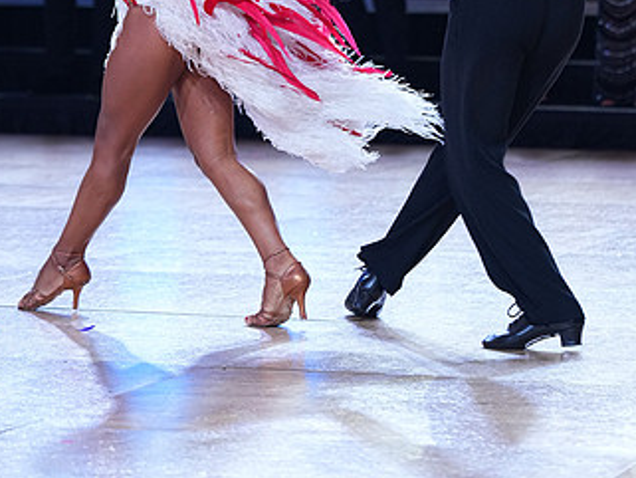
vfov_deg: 6.7
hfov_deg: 9.0
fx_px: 4025
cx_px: 292
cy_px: -73
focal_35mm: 219
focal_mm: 126
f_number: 4
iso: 1000
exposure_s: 1/400
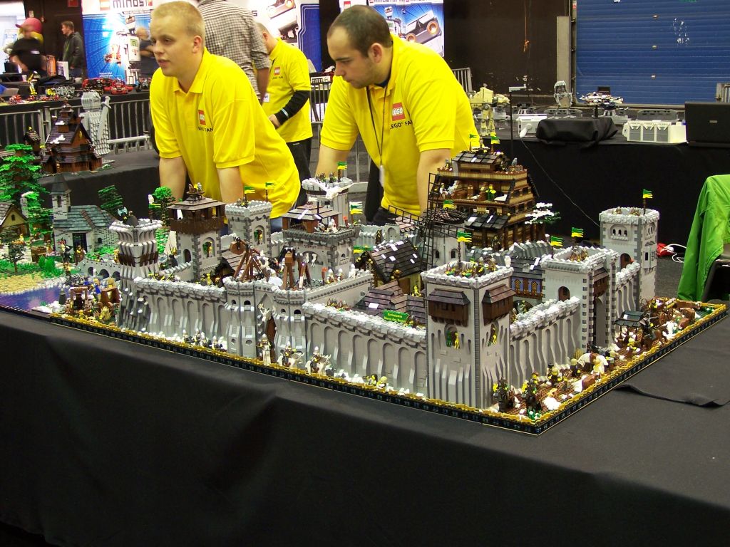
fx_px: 1076
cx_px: 365
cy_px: 274
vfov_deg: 28.6
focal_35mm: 51
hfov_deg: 37.5
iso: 80
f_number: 3
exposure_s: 1/2
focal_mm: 8.5
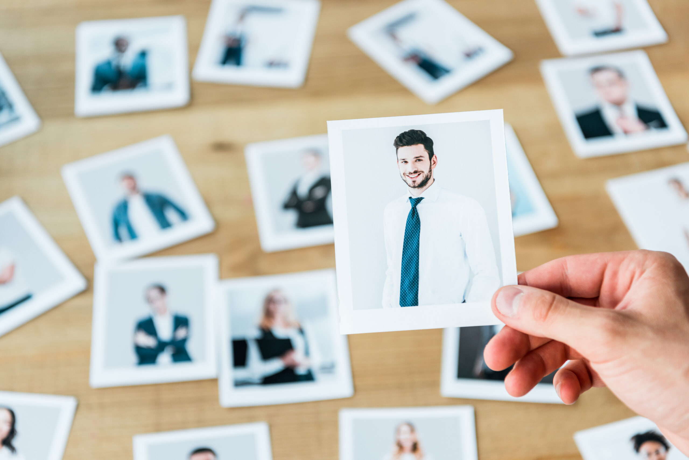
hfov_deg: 28.8
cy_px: 230
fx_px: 1340
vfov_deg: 19.5
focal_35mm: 70
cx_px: 344
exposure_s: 1/160
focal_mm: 70
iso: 250
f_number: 4
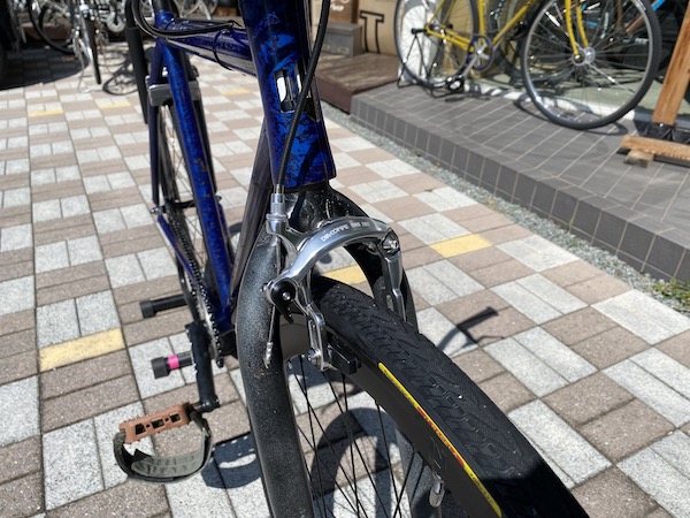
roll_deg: -1.8
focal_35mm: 26
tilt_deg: -28.4
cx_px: 345
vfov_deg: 53.1
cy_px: 259
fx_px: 518
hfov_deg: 67.3
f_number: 1.8
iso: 32
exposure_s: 1/3846
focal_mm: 4.25
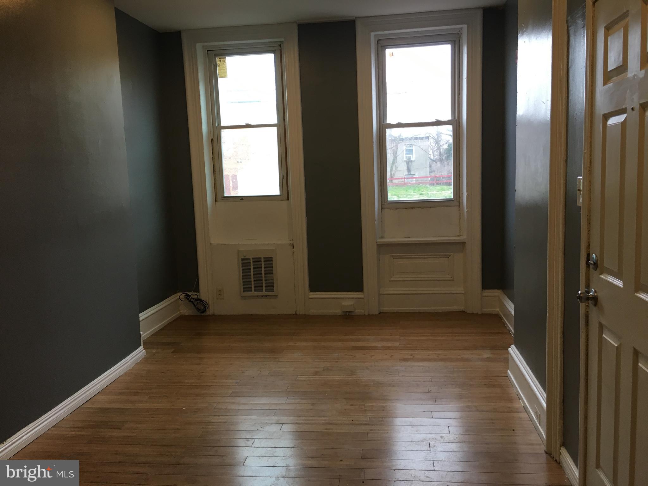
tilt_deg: -6.4
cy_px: 243
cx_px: 324
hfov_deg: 61.7
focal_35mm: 29
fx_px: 543
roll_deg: +2.2
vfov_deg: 48.2
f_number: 2.2
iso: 64
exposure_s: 1/30
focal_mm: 4.15
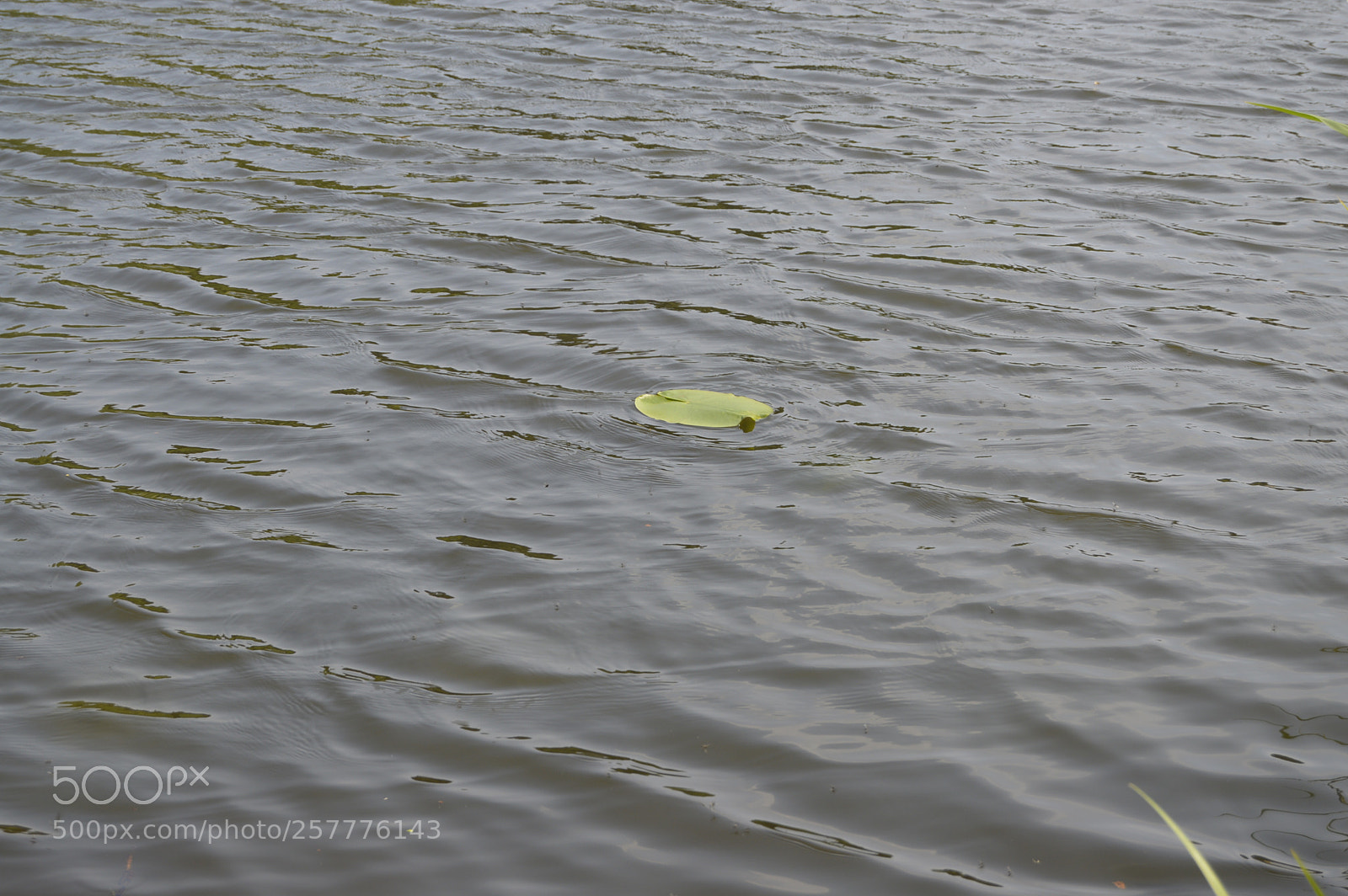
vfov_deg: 16.5
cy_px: 448
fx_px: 3087
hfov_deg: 24.6
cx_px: 674
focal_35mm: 82
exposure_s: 1/200
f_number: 7.1
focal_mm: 55
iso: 100
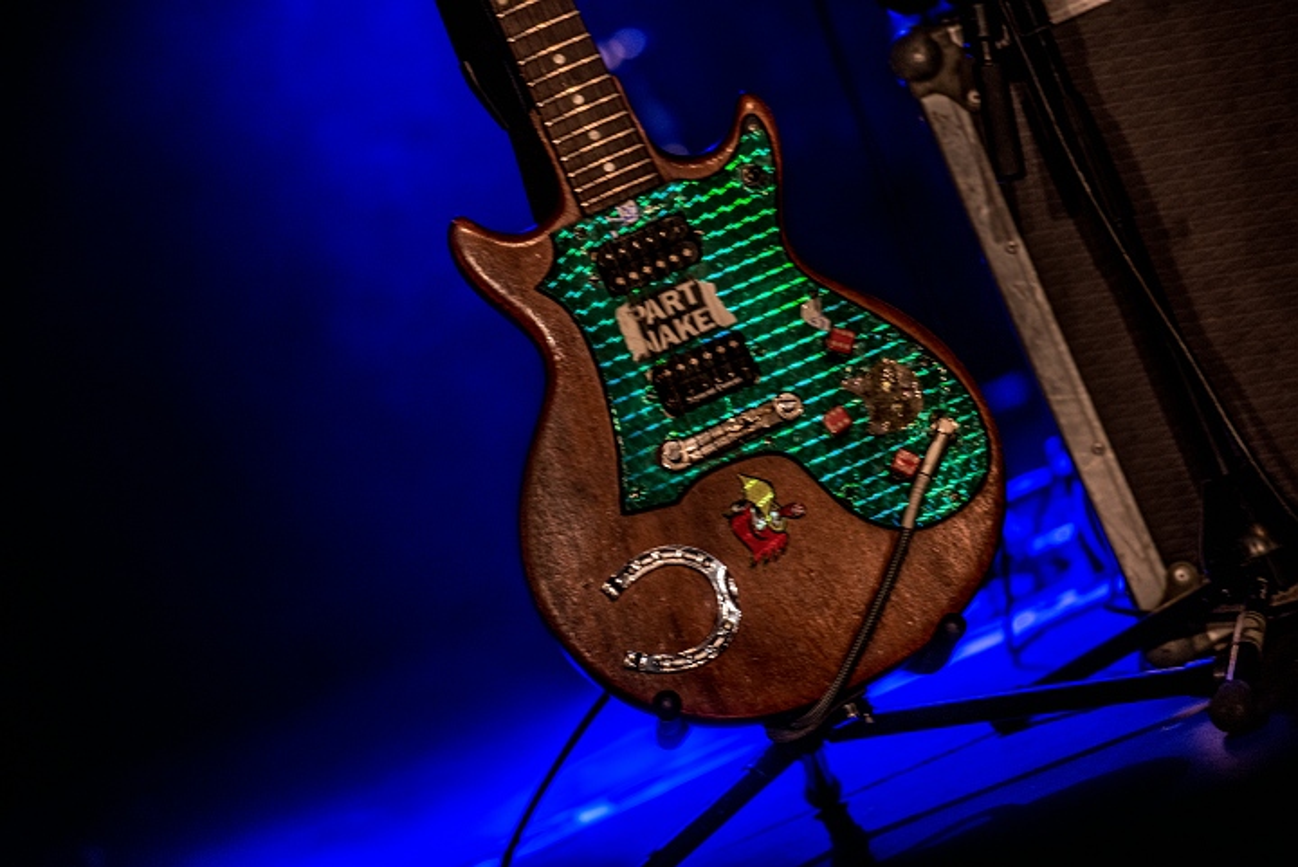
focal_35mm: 200
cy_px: 434
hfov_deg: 10.3
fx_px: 7215
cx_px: 649
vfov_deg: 6.9
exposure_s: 1/100
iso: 1250
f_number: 2.8
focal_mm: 200
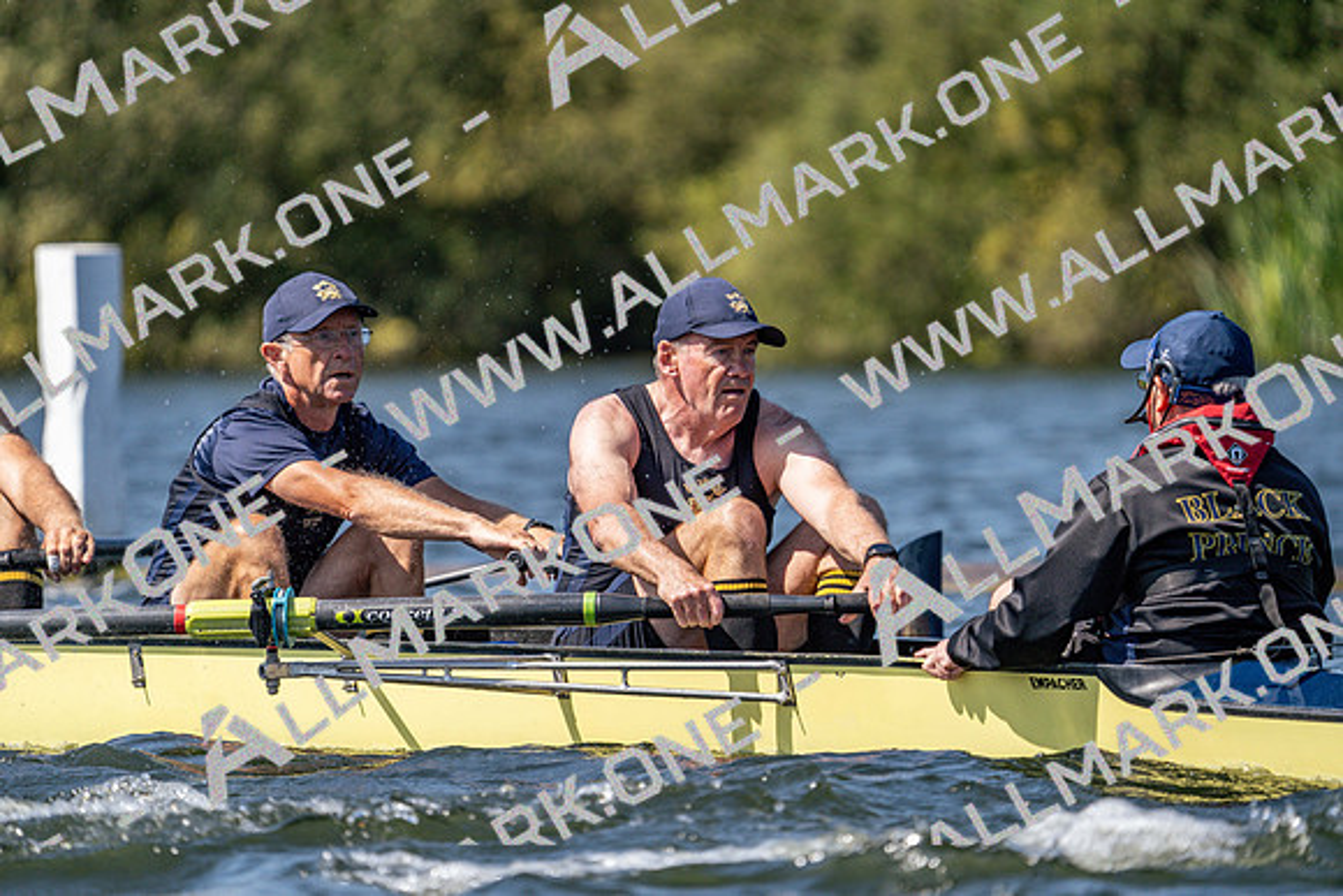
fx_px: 17276
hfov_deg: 4.5
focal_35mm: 463
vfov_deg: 3.0
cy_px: 448
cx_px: 672
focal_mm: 463
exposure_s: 1/2000
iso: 320
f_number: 6.3
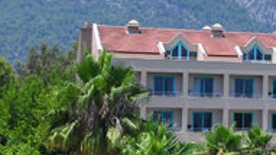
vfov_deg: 7.7
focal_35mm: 158
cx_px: 555
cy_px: 101
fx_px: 1155
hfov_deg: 12.1
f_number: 10
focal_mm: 24
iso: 320
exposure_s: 1/400
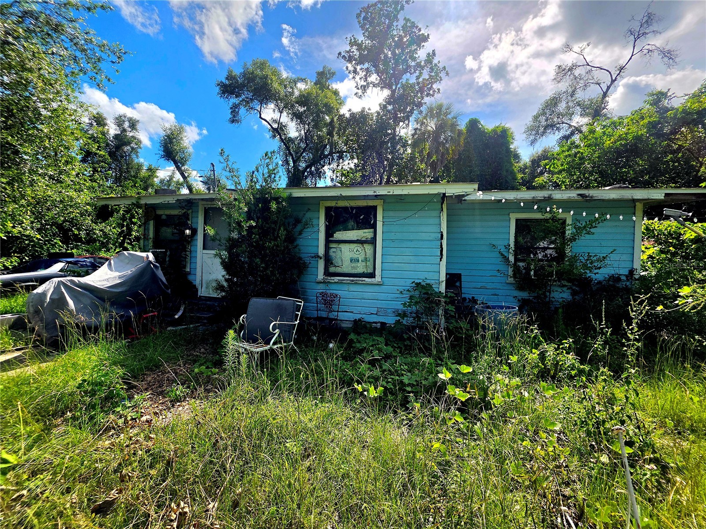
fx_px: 265
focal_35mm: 13
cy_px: 264
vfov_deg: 89.9
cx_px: 353
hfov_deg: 106.2
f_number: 1.9
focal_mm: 2.2
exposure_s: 1/3333
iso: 32
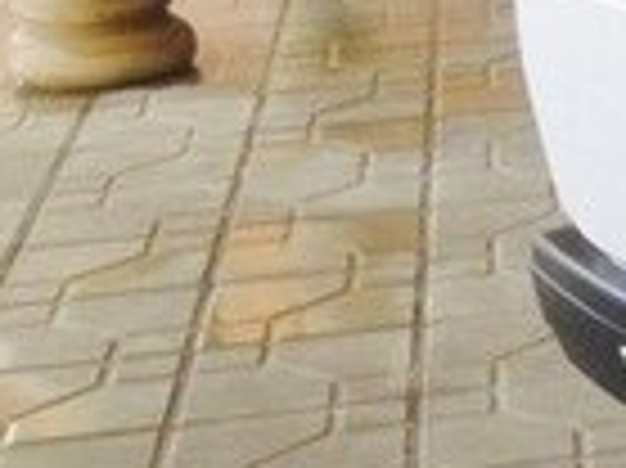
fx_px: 2837
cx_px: 1396
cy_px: 268
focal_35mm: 157
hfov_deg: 11.0
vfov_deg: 9.4
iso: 50
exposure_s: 1/20
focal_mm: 4.12
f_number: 2.4
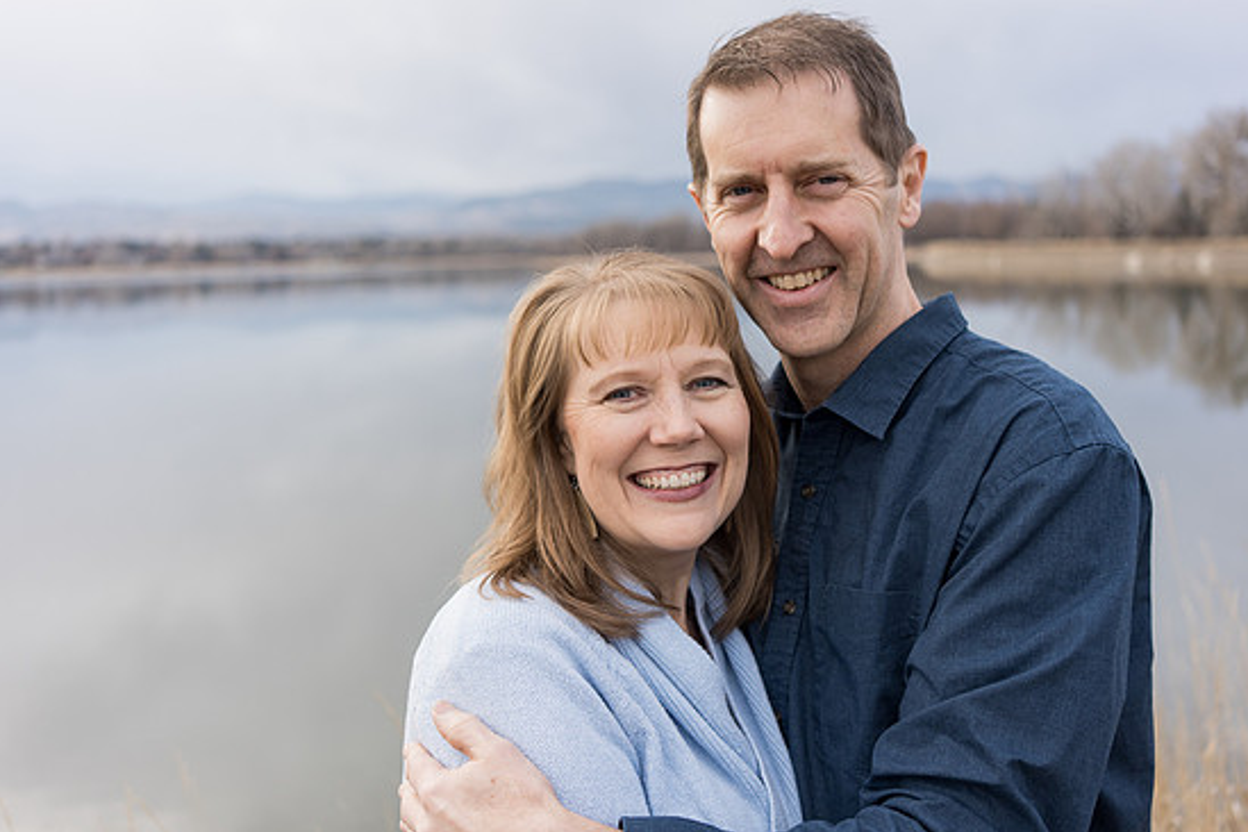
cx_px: 641
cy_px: 401
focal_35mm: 37
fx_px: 1283
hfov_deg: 51.9
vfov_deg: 35.9
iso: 200
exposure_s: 1/320
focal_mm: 35
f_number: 2.8
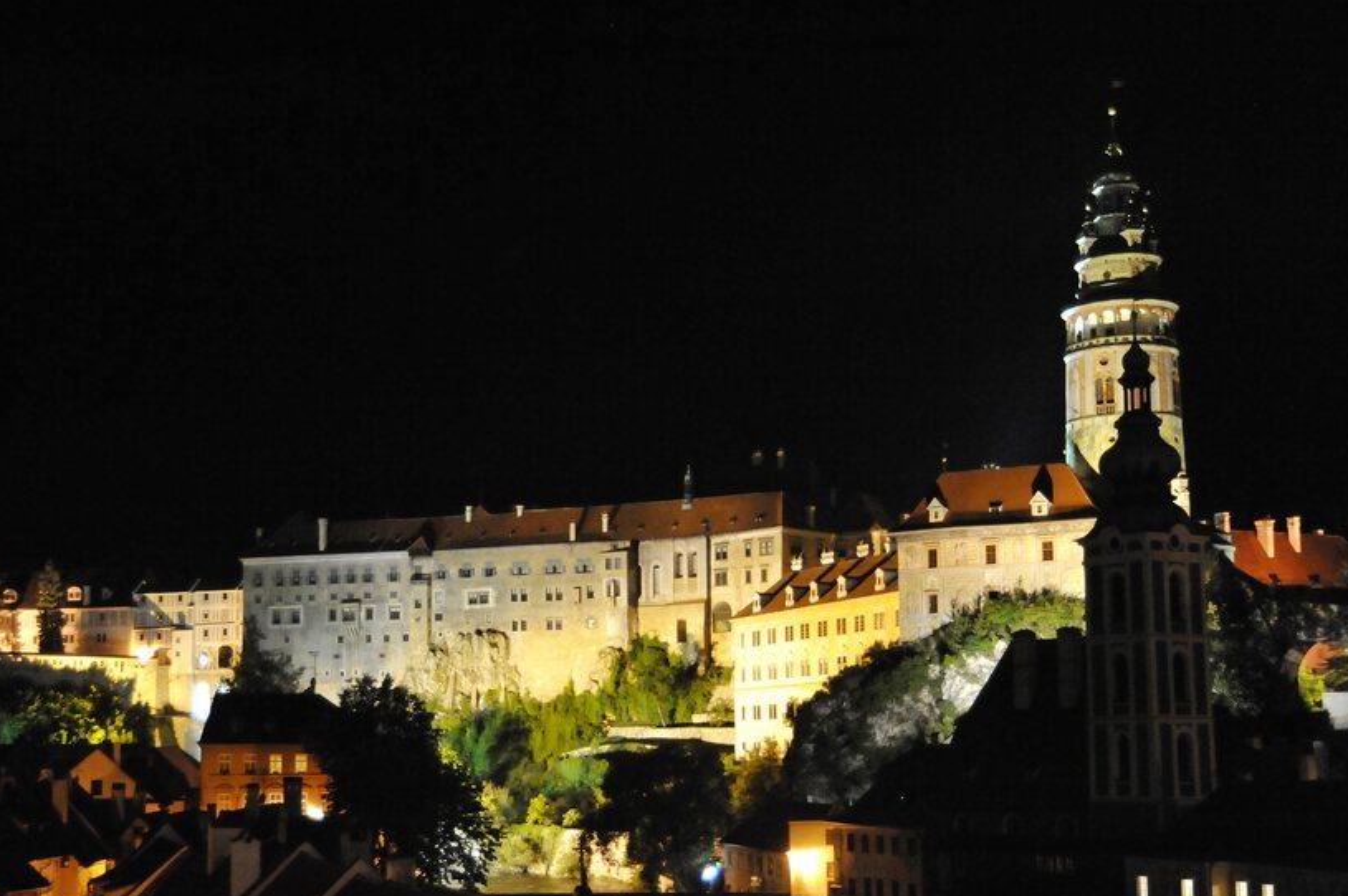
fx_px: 2020
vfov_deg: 24.9
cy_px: 560
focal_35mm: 54
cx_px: 549
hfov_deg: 36.8
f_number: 4.2
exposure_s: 1/10
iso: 6400
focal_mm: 40
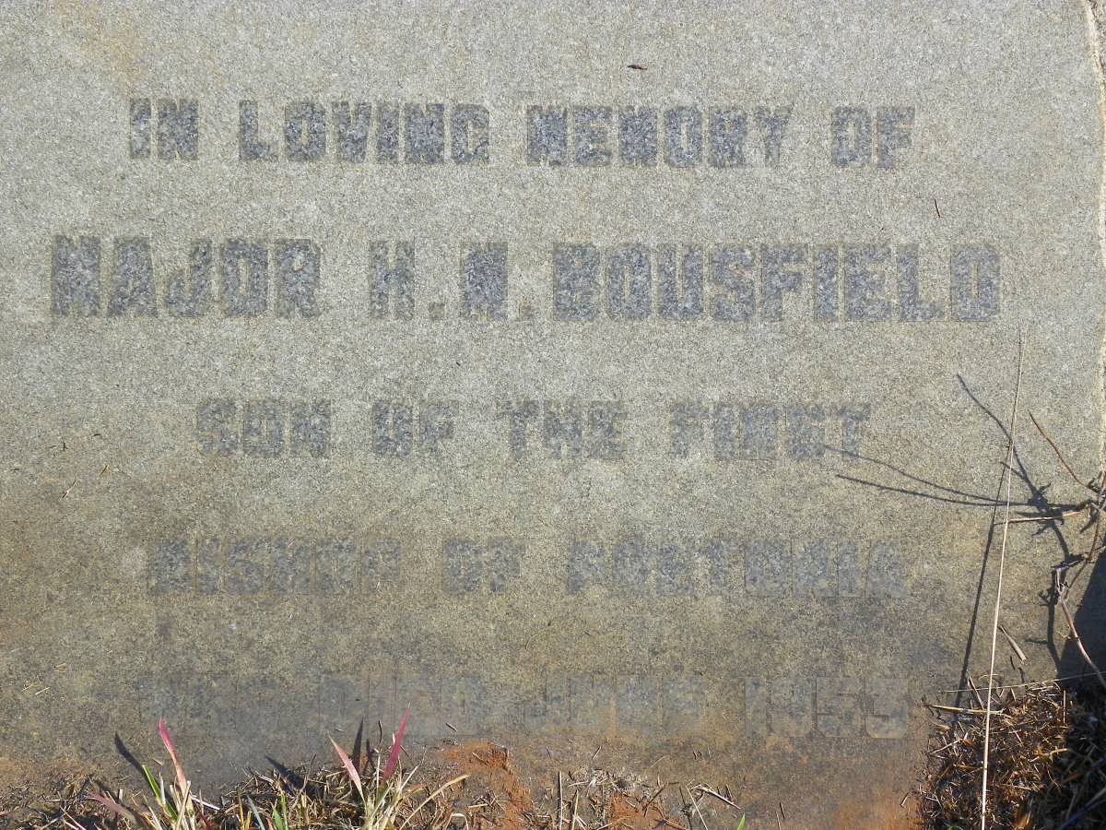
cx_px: 553
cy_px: 415
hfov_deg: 26.0
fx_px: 2396
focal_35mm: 75
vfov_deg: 19.6
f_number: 5.6
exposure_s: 1/160
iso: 64
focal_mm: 13.4
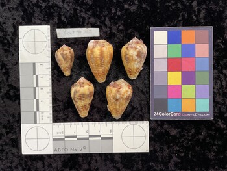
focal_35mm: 29
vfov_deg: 48.3
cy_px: 86
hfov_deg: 61.6
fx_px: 190
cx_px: 114
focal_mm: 3
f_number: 1.8
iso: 64
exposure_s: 1/50
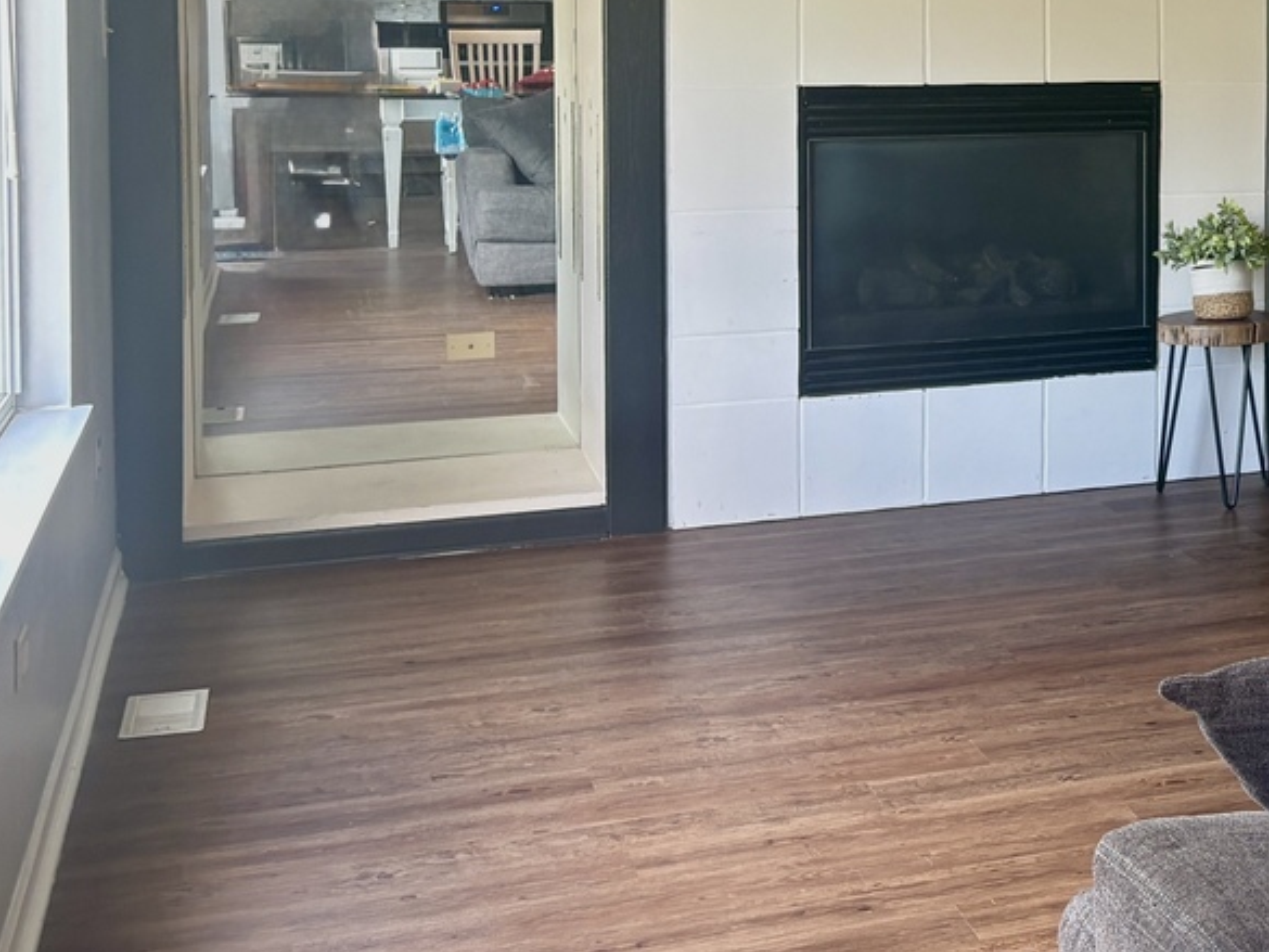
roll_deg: -0.5
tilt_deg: -1.3
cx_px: 1547
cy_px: 89
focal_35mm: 64
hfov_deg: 26.6
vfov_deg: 22.4
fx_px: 2347
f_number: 1.6
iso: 100
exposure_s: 1/60
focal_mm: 5.96
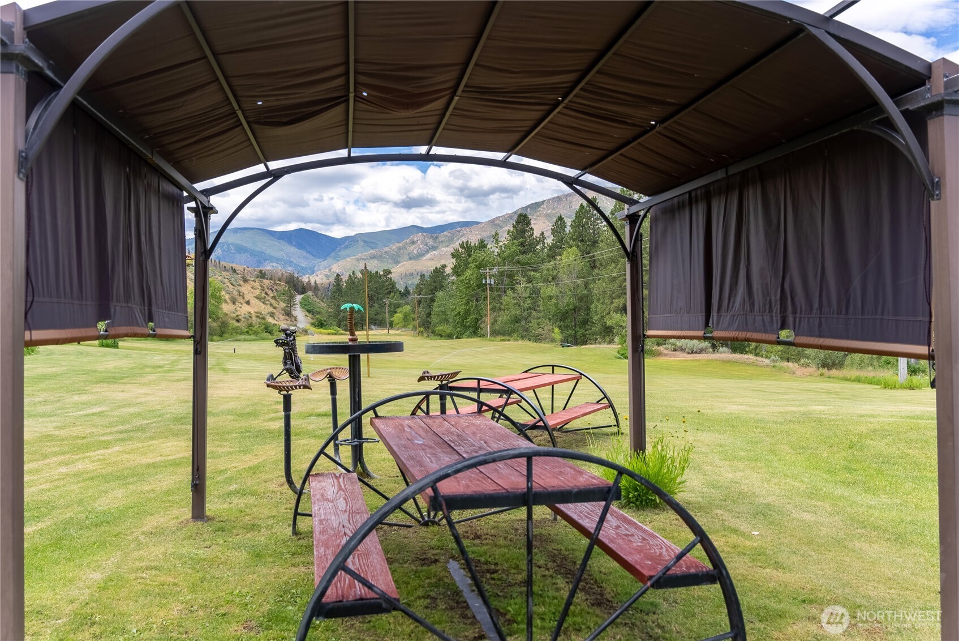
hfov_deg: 63.8
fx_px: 770
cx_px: 480
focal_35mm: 29
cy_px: 320
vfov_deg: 45.2
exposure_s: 1/1250
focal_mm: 28.9
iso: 100
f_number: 5.6
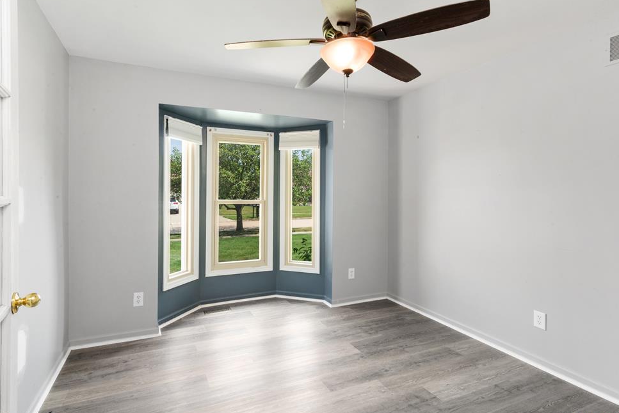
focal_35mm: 18
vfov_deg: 67.4
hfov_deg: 89.9
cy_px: 210
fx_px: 310
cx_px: 296
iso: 400
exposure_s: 1/2.5
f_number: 9
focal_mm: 17
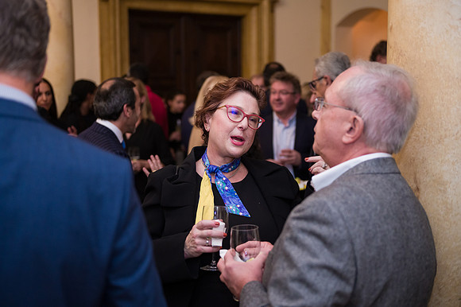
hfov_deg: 40.9
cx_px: 231
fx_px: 618
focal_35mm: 48
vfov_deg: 27.9
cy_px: 154
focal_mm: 48
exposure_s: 1/200
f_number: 3.2
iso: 1600
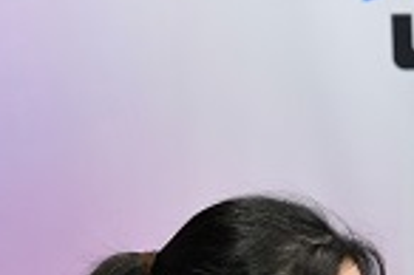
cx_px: 780
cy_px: 424
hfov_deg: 10.3
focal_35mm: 186
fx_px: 2137
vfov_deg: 7.2
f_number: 4
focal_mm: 46
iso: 1000
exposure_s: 1/80
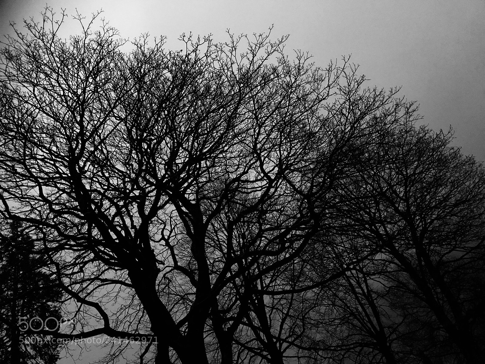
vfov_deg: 49.7
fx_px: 392
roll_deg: +21.0
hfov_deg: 63.4
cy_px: 182
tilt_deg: +38.0
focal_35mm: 28
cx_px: 242
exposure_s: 1/4
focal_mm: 3.99
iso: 125
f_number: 1.8
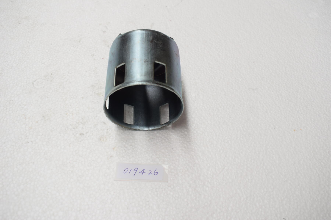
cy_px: 110
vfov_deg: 36.9
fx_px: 331
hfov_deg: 53.1
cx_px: 166
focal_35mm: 36
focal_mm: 24
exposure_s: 1/125
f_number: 5.6
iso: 640
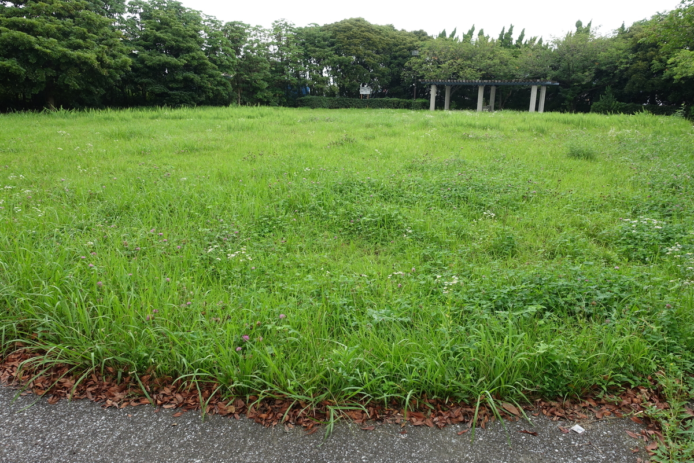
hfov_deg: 73.7
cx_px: 347
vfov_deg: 53.1
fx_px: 463
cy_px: 232
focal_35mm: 24
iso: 125
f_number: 5.6
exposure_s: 1/125
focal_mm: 8.8
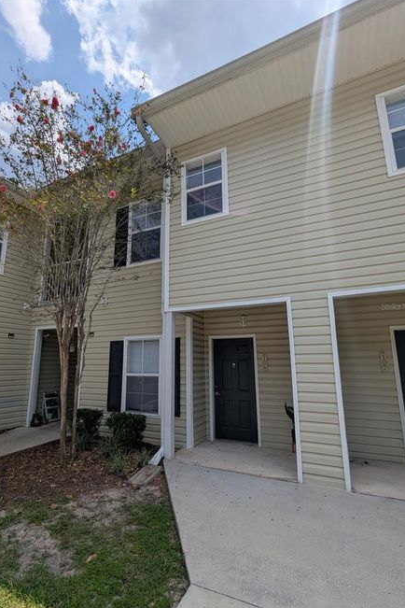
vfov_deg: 93.3
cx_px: 185
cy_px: 306
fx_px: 287
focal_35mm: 17
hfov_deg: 70.3
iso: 52
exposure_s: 1/2632
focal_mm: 2.35
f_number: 2.2
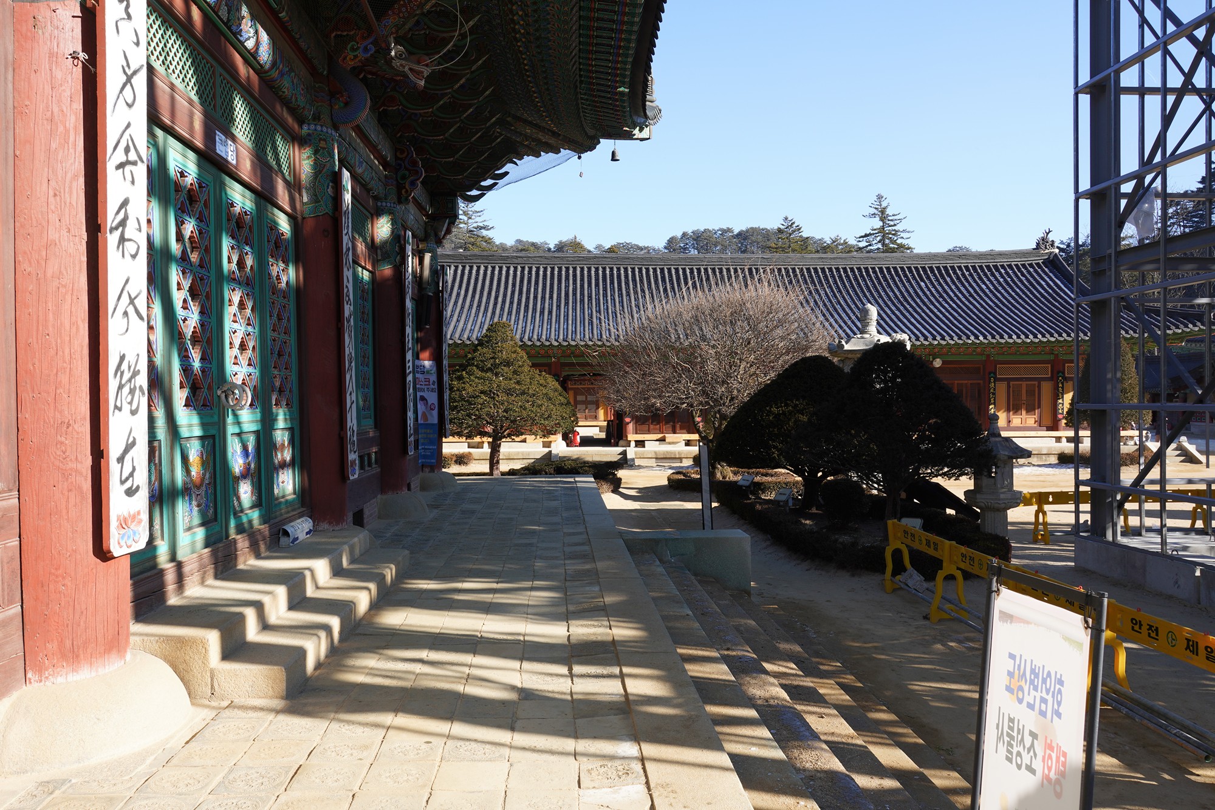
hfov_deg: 65.5
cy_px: 405
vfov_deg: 46.4
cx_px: 608
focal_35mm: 28
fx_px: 945
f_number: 13
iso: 200
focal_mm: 28
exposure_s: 1/100
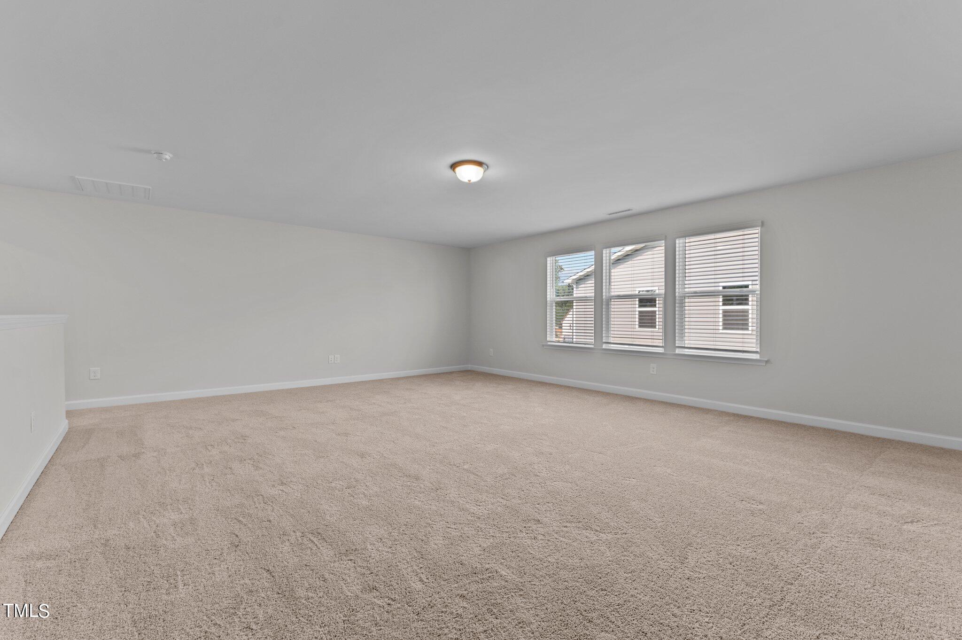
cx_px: 481
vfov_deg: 77.2
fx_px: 401
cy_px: 320
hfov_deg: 100.4
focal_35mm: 15
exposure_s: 1/13
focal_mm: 15
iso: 400
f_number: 6.3
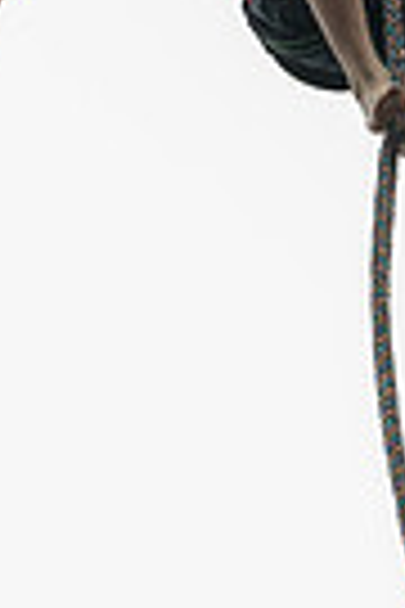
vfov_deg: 5.0
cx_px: 279
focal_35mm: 410
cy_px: -27
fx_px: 6918
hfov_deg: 3.4
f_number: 5.6
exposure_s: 1/640
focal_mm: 82
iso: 640
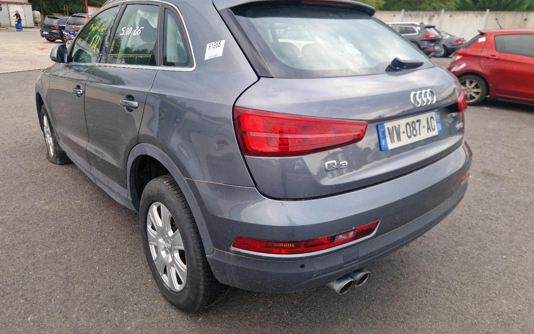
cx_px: 264
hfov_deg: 72.5
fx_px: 364
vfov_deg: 49.0
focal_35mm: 25
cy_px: 134
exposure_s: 1/104
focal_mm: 5.4
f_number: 1.8
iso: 50
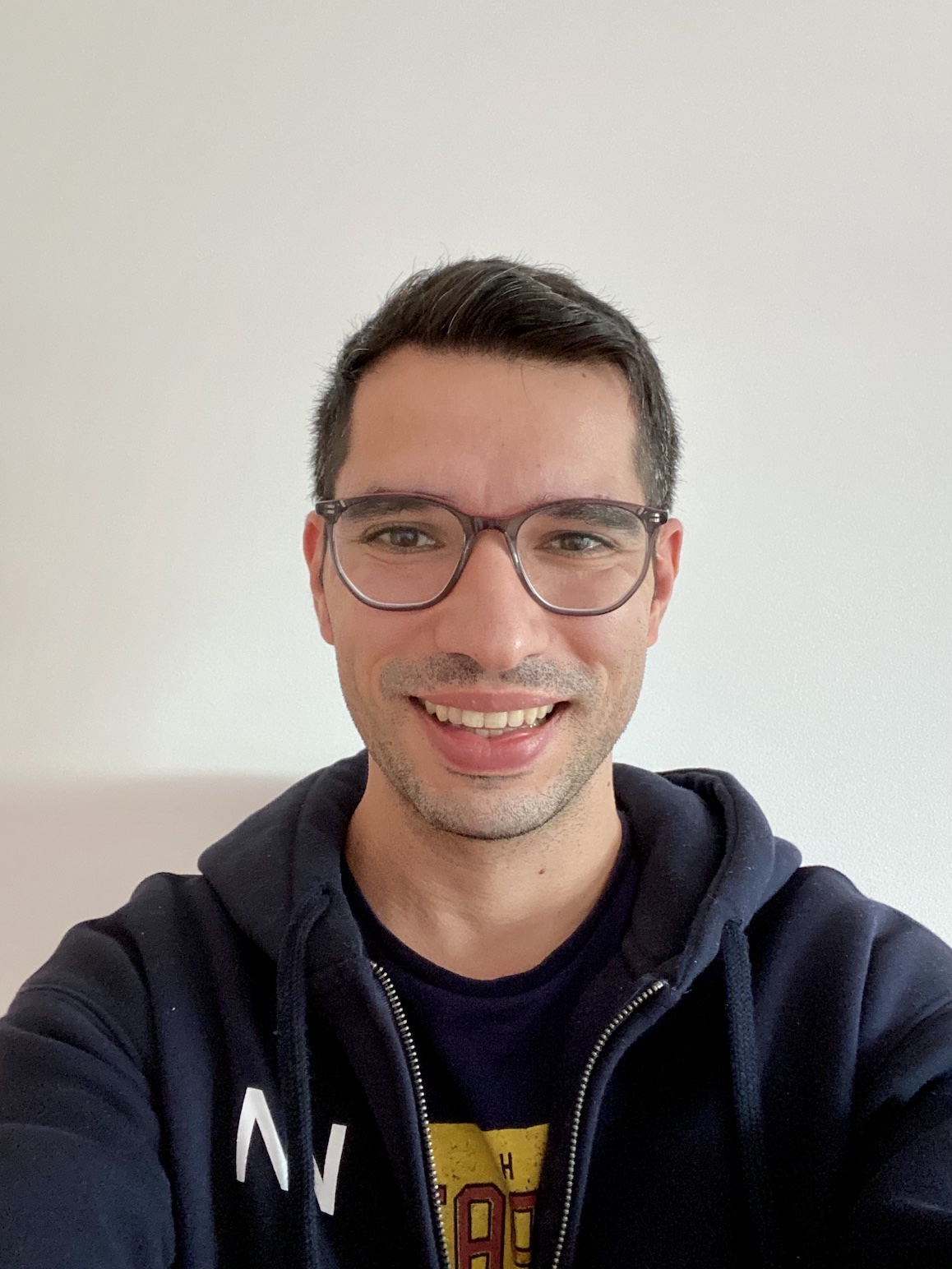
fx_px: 1100
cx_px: 476
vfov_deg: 60.0
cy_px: 634
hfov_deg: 46.8
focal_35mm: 30
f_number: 2.2
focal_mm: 2.71
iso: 400
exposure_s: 1/40
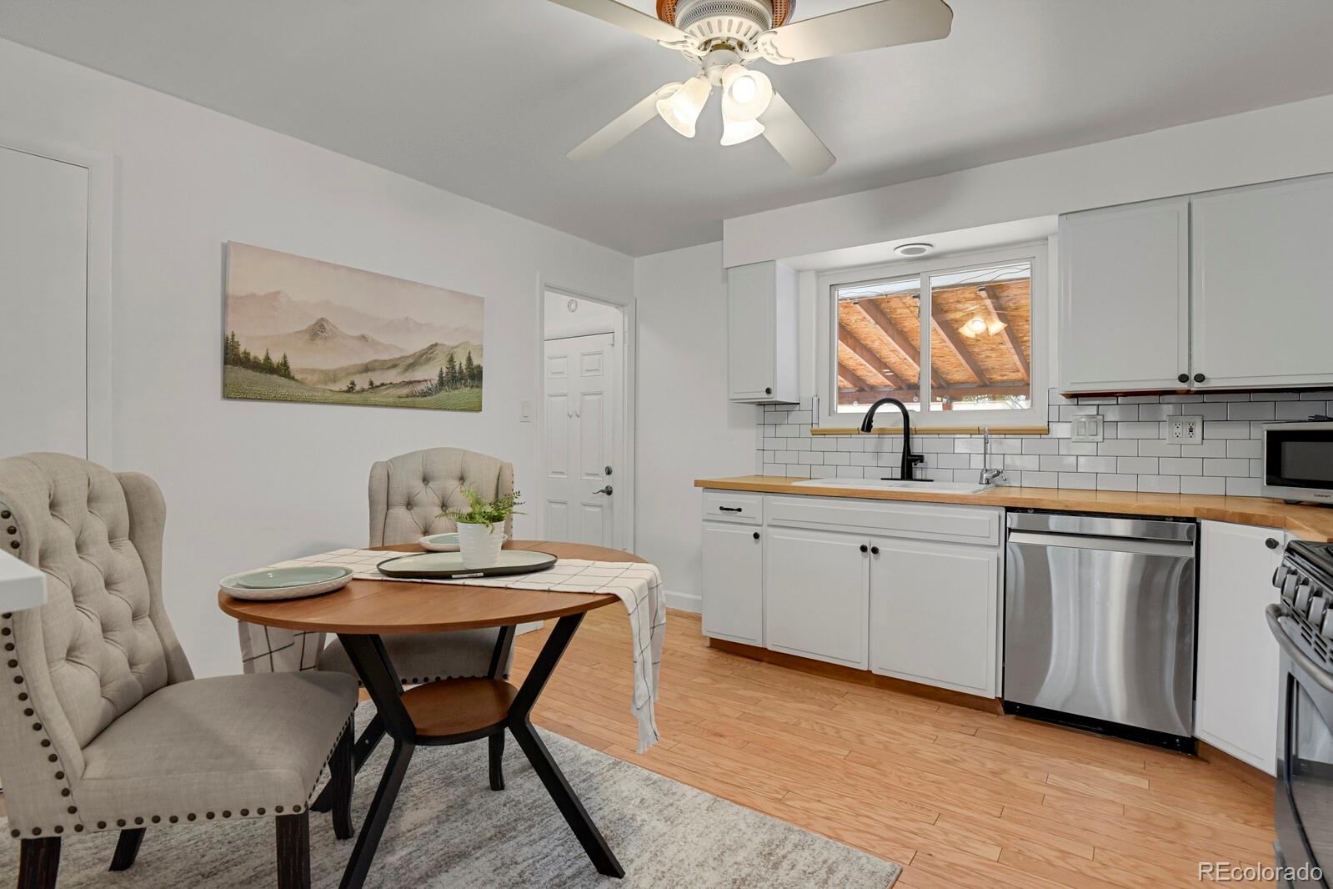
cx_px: 666
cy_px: 444
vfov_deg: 70.4
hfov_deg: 93.3
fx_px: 629
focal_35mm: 17
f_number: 8
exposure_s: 1/20
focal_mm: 17
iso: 12800
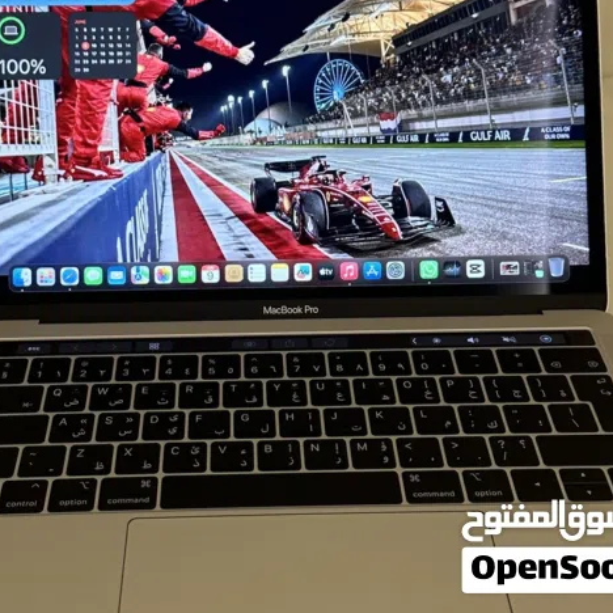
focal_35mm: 29
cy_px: 310
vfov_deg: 55.6
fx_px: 581
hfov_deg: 55.4
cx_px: 265
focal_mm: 6.86
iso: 160
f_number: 1.78
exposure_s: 1/50
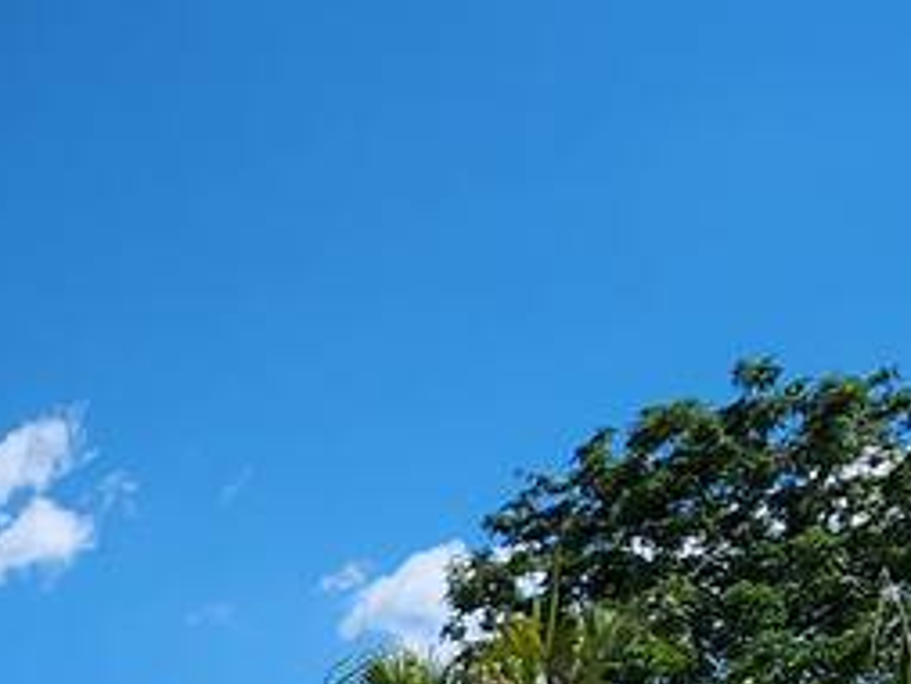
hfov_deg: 20.2
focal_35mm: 74
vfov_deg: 14.8
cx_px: -655
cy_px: 1508
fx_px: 1948
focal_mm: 2.2
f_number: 2.2
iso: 50
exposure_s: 1/2443
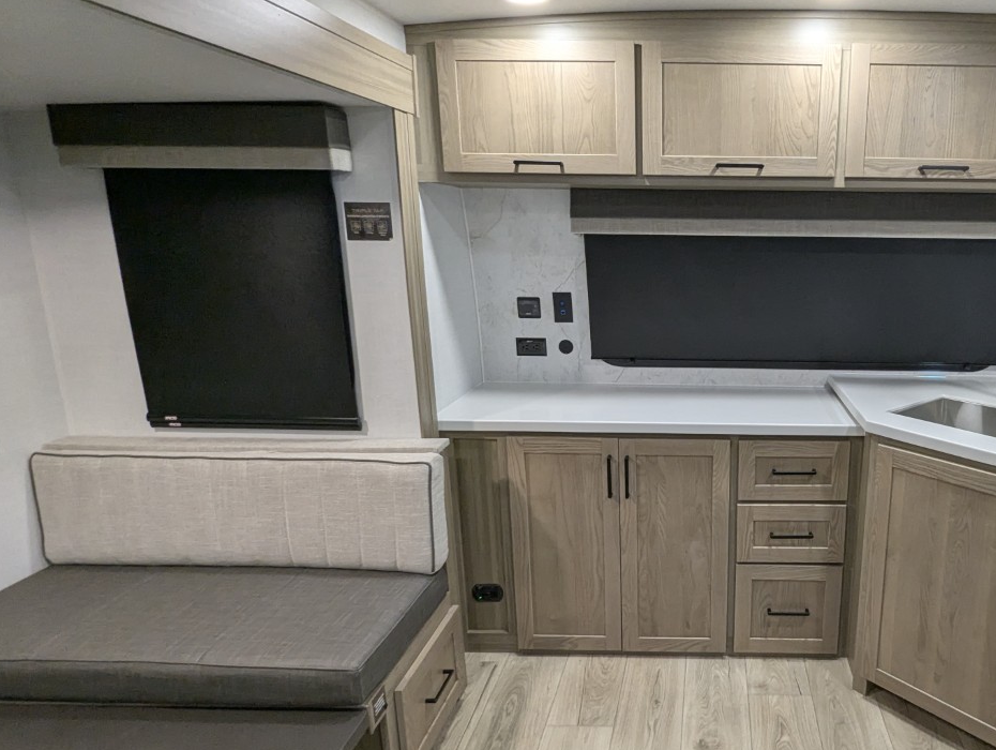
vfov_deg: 56.9
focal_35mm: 24
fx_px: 691
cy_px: 400
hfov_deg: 68.3
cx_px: 707
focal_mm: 2.35
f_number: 2.2
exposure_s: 1/67.8
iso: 188
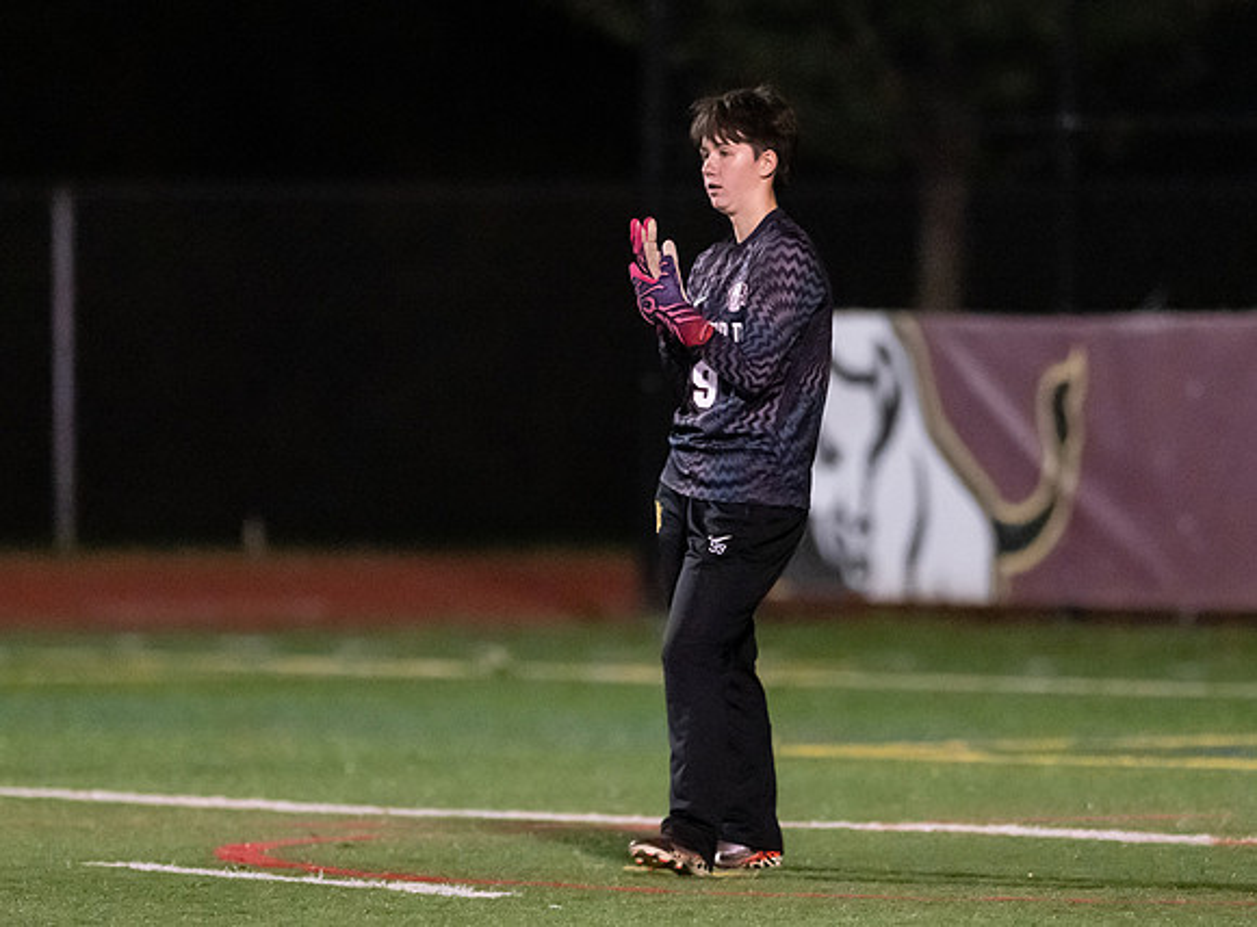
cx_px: 628
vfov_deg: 2.9
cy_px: 504
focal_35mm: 510
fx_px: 18398
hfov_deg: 3.9
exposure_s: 1/800
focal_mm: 300
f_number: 2.8
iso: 20000
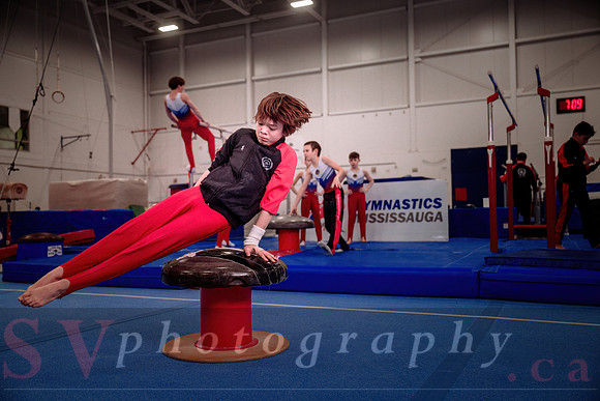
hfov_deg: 55.8
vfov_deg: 38.9
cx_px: 300
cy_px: 200
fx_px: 567
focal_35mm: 34
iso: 1600
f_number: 2.8
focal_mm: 34
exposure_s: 1/800
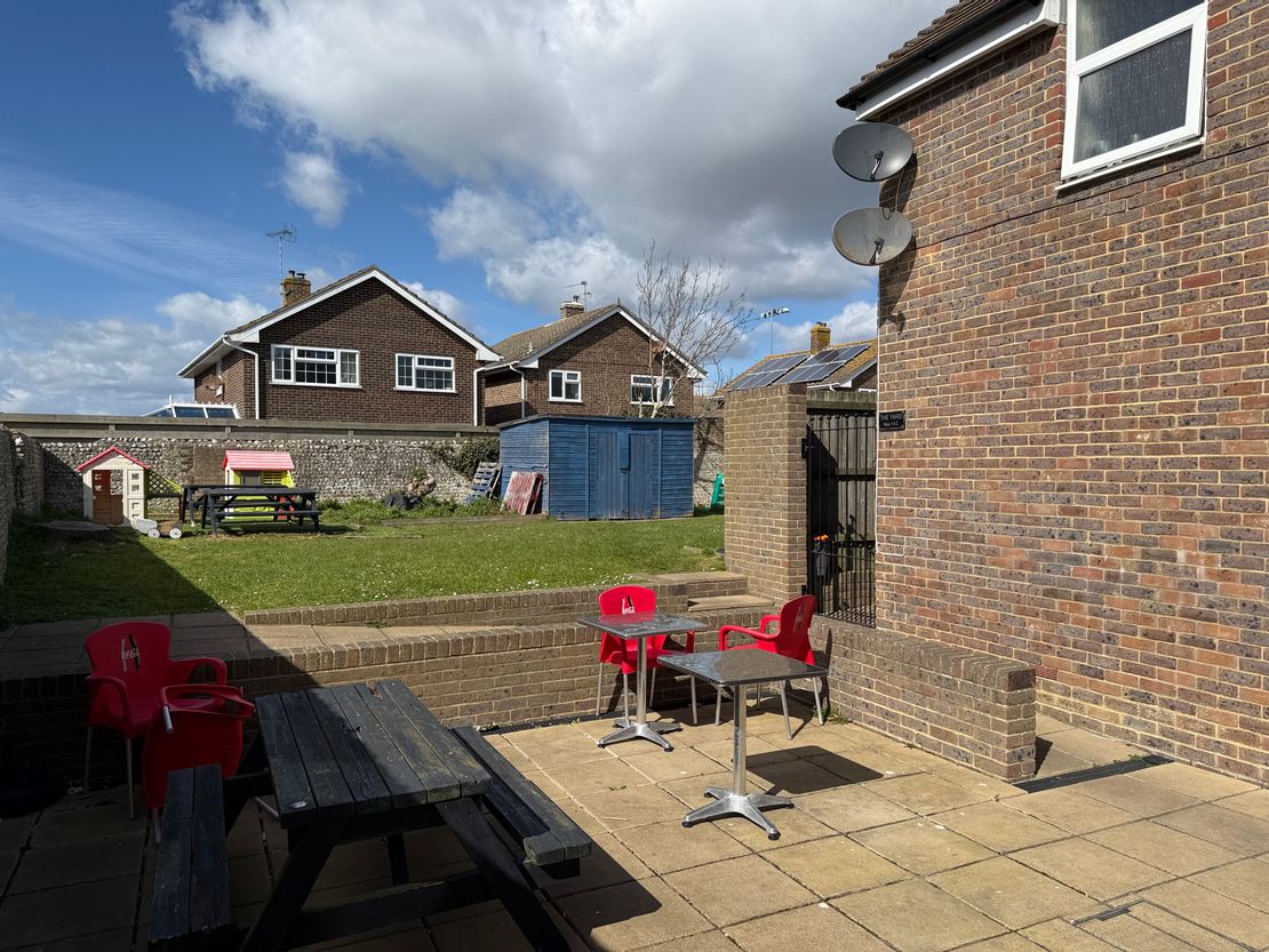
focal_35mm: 24
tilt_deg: +1.1
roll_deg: -0.6
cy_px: 476
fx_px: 880
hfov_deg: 71.6
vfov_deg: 56.8
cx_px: 634
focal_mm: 6.76
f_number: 1.78
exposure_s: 1/6711
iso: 80
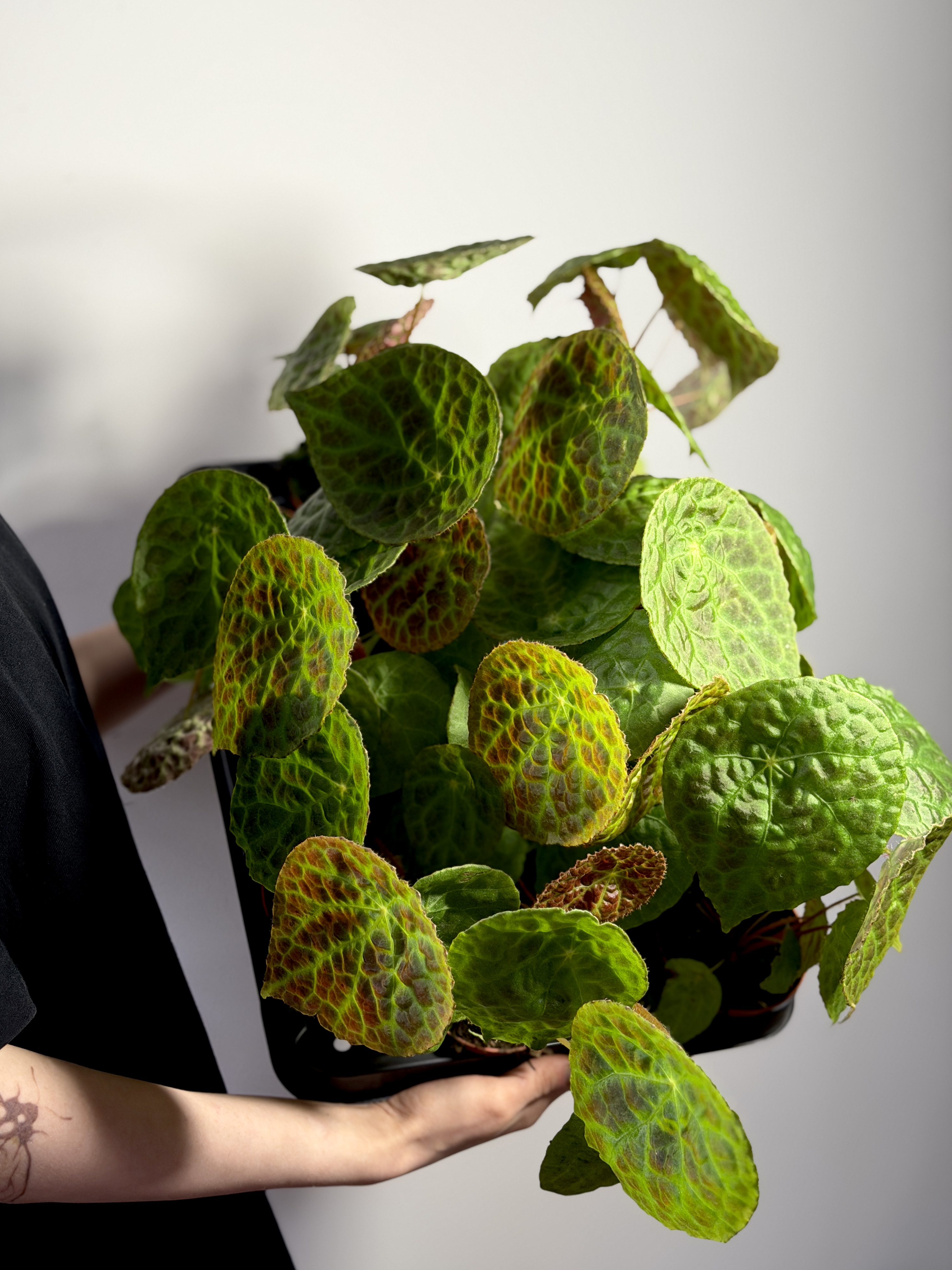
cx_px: 468
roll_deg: +1.0
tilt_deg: -17.2
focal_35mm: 49
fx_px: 1797
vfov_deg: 38.9
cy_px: 645
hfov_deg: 29.7
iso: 100
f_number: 1.78
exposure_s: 1/119
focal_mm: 6.76
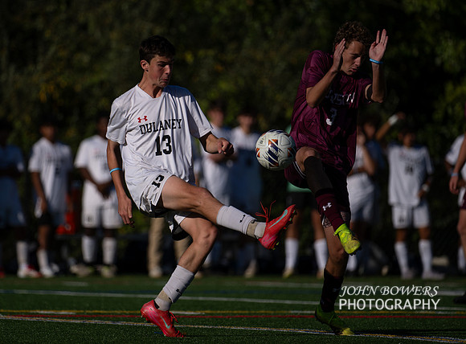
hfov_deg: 4.0
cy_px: 153
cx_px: 166
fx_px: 6673
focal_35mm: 499
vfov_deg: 3.0
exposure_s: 1/2500
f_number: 4.5
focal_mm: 400
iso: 90
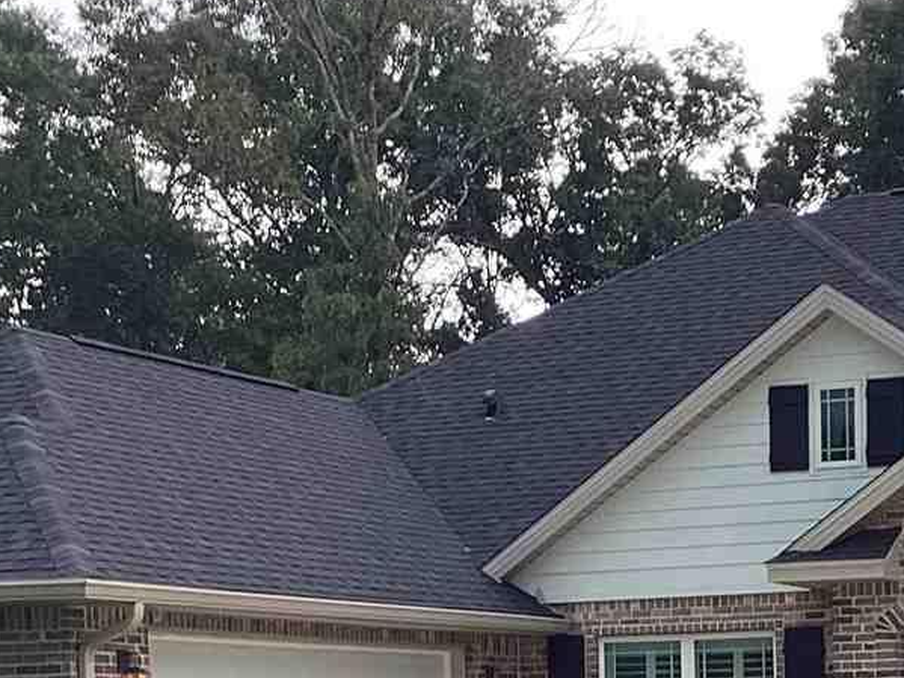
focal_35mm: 106
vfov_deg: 13.3
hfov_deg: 18.4
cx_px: 700
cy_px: 945
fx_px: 2768
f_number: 2.4
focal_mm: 3.3
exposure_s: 1/148
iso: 25
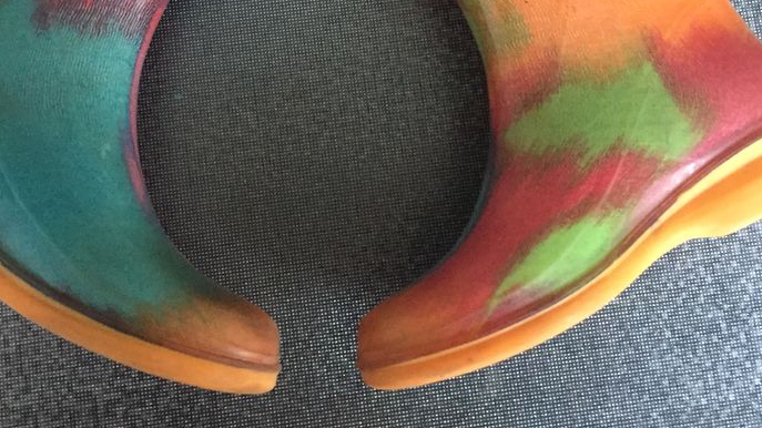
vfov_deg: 25.0
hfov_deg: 44.5
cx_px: 333
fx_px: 929
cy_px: 29
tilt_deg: -80.9
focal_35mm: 46
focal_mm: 4.15
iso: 320
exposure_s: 1/17
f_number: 2.2
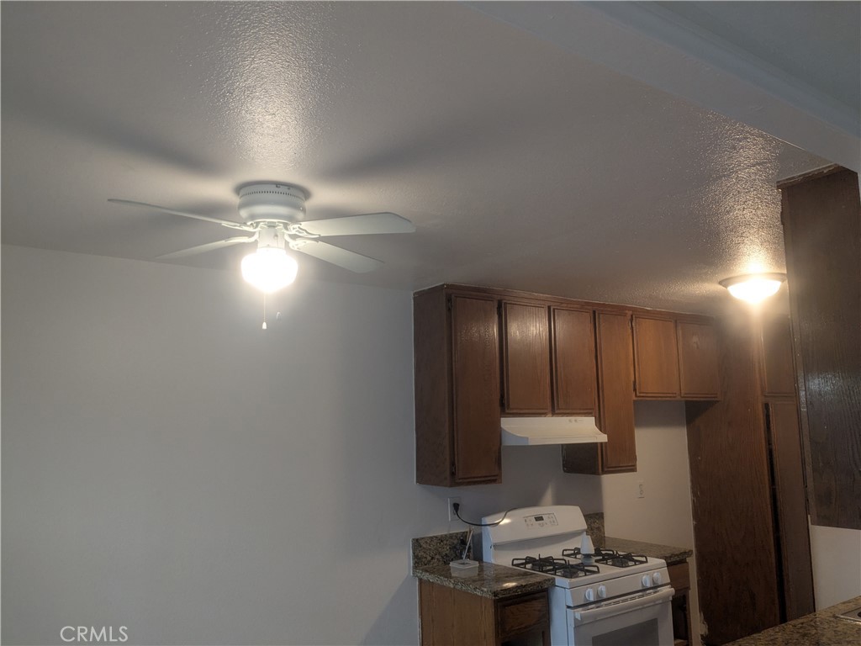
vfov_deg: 51.4
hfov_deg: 65.3
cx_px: 430
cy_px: 323
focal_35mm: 27
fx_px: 672
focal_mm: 4.38
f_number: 1.73
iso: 79
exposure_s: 1/60
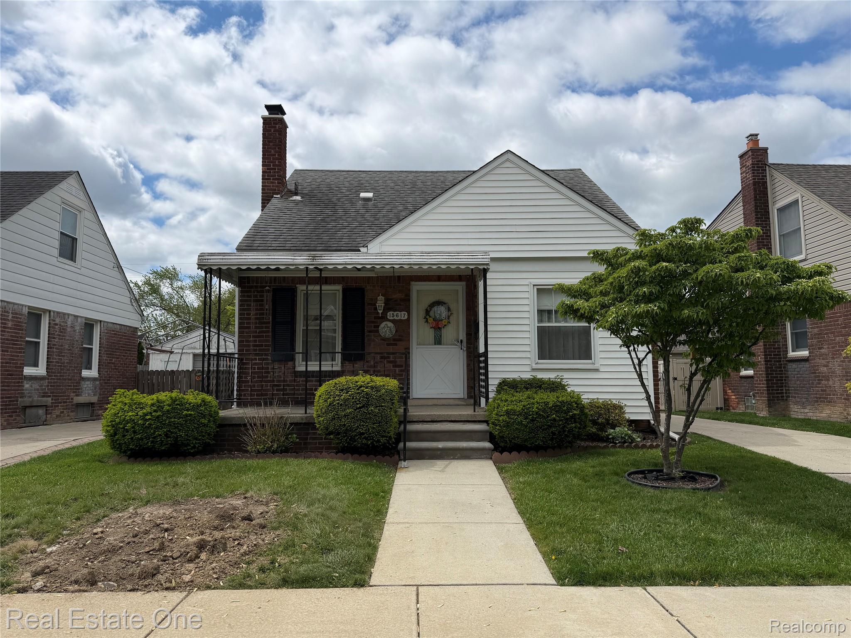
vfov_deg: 56.8
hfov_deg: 71.6
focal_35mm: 24
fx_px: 590
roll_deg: +0.5
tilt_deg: +6.1
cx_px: 426
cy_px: 319
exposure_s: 1/8130
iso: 80
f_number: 1.78
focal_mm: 6.76
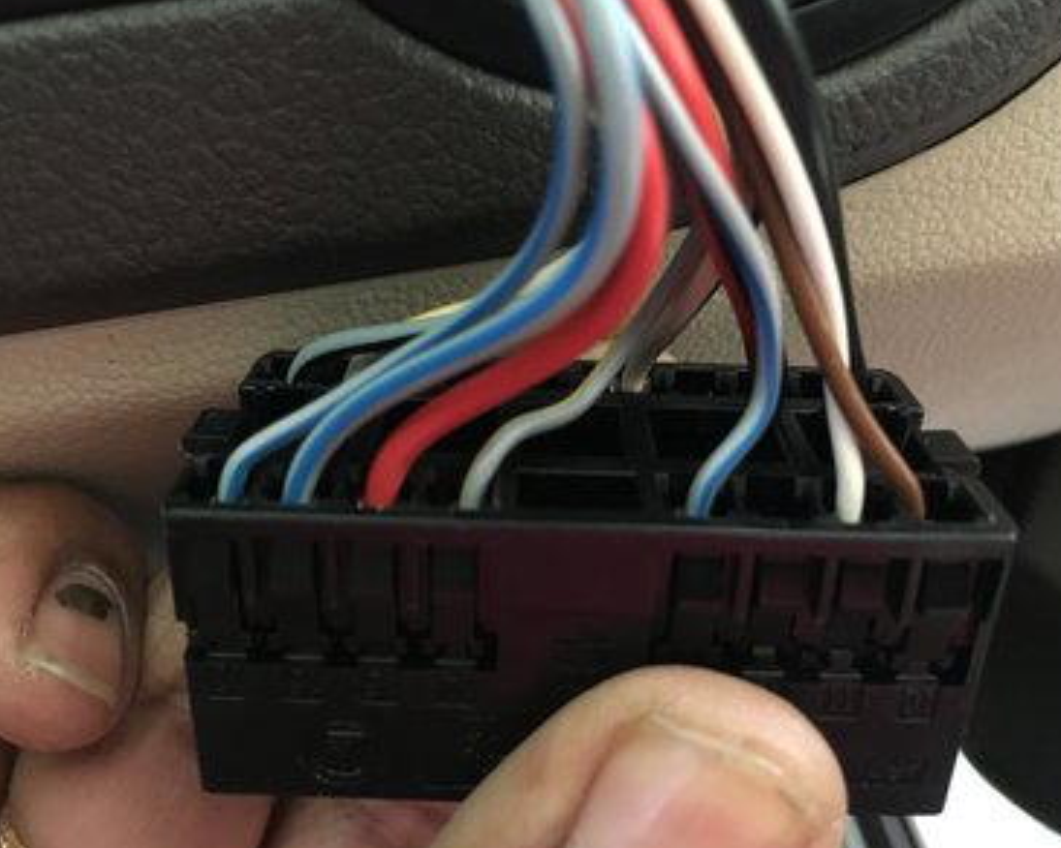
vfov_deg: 47.1
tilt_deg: -52.9
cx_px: 523
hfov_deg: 57.2
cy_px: 421
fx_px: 973
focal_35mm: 31
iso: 500
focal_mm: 4.15
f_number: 2.2
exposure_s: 1/17
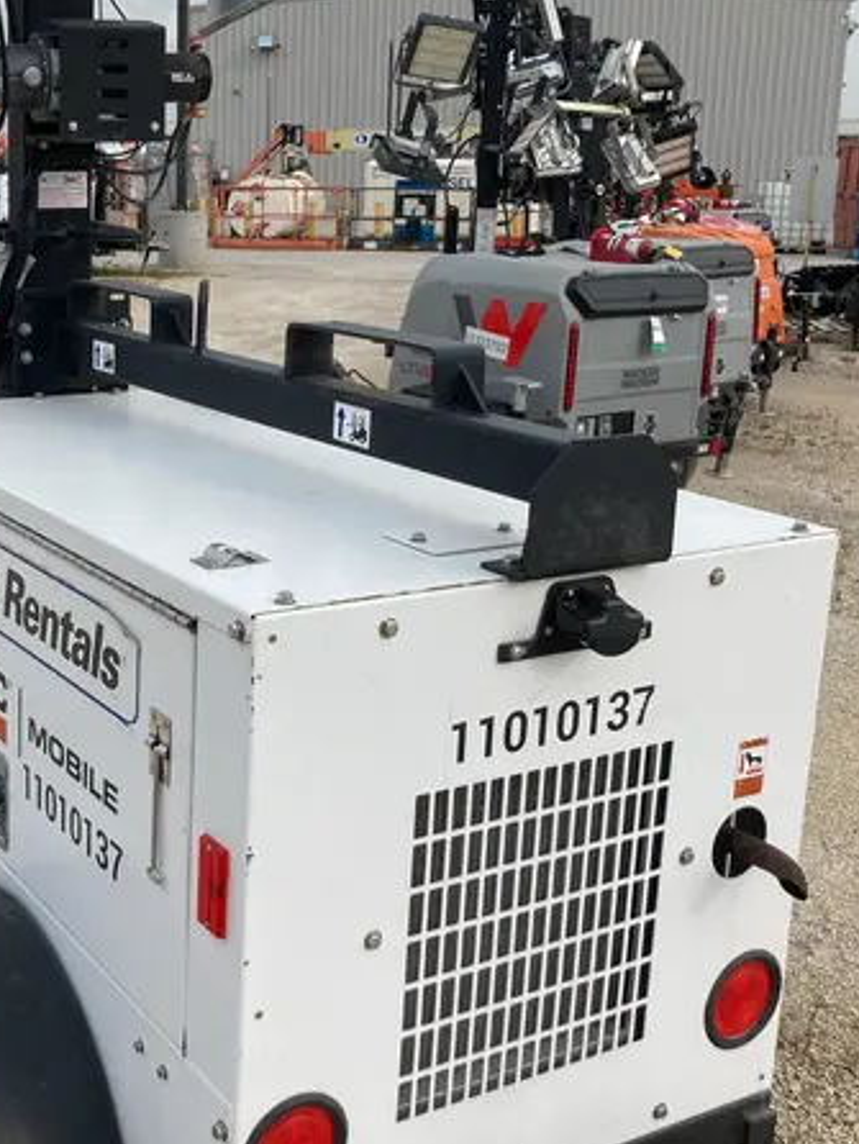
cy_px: 525
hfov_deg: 30.8
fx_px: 1521
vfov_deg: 41.2
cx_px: 177
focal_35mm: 46
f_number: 1.8
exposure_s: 1/1656
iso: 20
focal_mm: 3.99
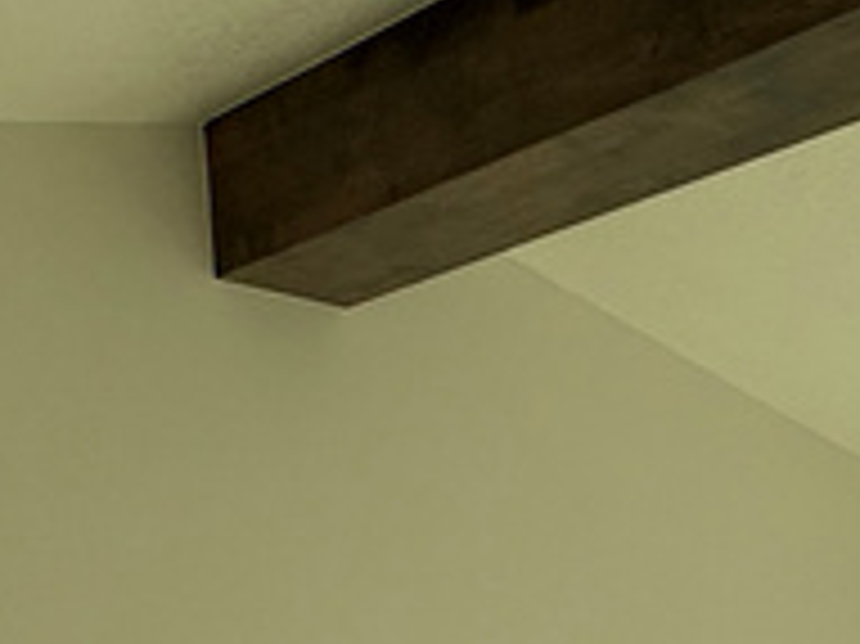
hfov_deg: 23.8
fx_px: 1862
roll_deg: +1.6
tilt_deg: -9.3
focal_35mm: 75
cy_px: 1148
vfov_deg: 16.5
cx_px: 1027
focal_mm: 2.22
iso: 50
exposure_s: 1/1189
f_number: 2.2
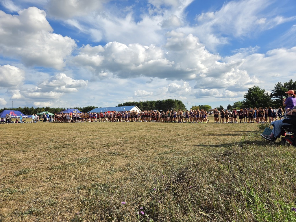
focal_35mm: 23
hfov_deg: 73.9
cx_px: 148
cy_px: 111
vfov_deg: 58.9
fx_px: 197
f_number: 1.8
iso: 80
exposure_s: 1/3778
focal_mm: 5.4
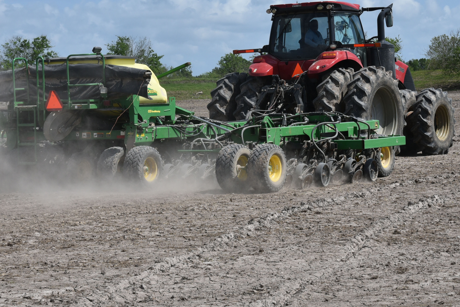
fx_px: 1520
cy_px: 92
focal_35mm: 119
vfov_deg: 11.5
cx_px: 225
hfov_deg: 17.2
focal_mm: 66
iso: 400
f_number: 13
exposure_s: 1/640
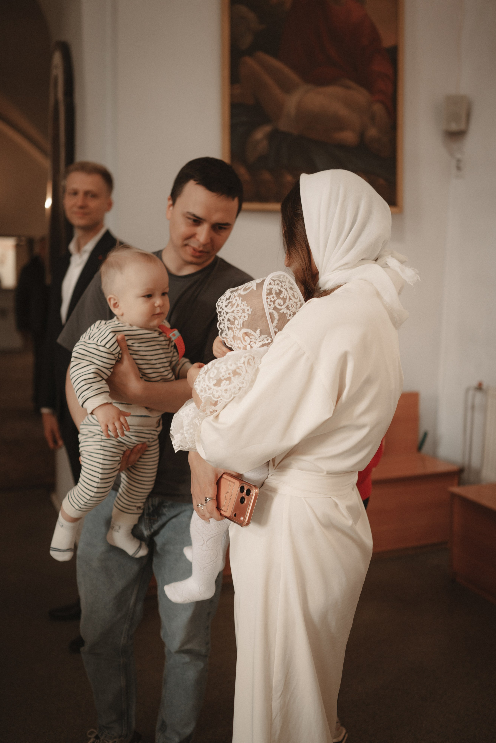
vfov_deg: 53.1
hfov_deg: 36.9
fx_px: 744
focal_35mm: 36
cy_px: 363
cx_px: 254
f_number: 1.8
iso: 320
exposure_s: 1/250
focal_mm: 35
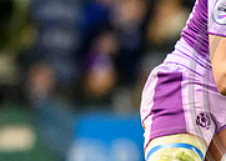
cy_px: 155
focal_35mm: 3071
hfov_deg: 0.7
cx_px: 295
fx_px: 19697
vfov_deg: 0.5
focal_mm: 560
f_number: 4
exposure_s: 1/1000
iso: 10000
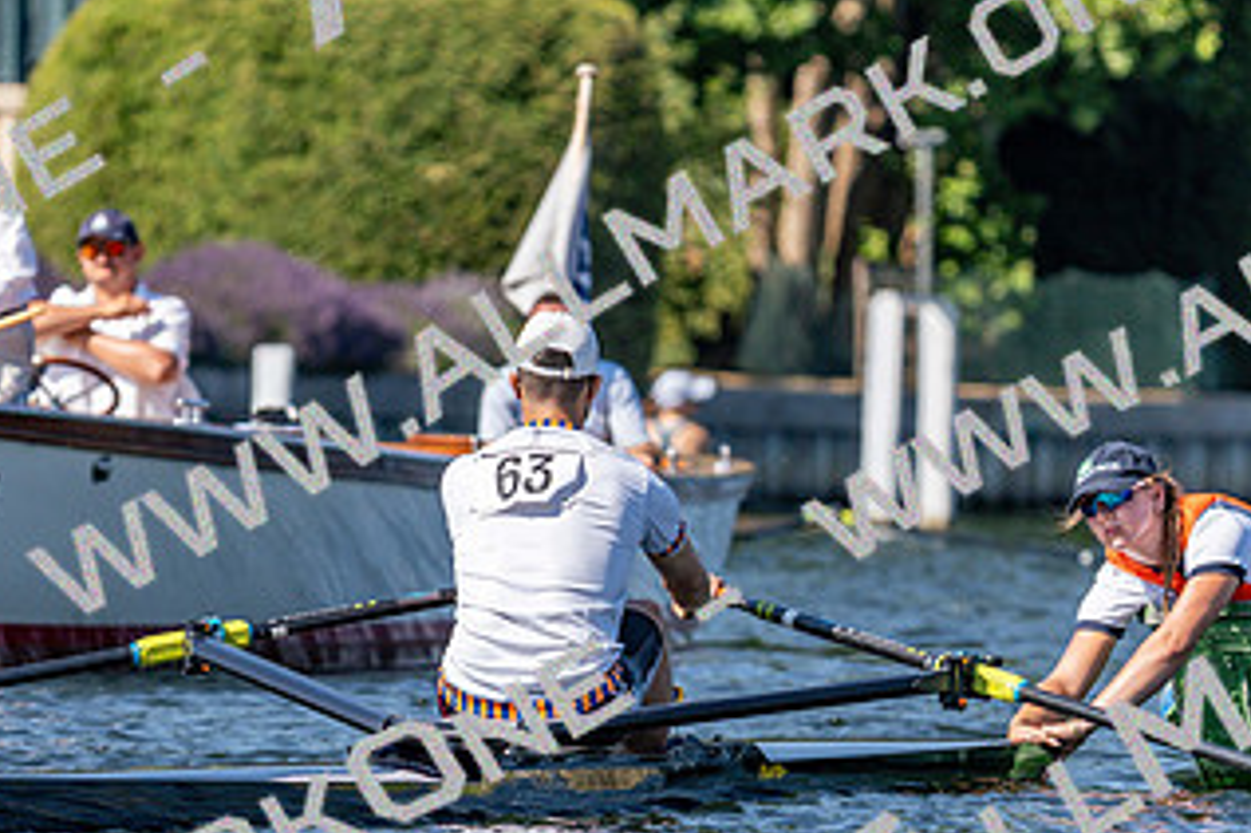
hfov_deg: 3.5
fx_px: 20595
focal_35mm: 593
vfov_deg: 2.3
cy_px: 626
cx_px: 517
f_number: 6.3
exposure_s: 1/1600
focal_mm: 324
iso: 200
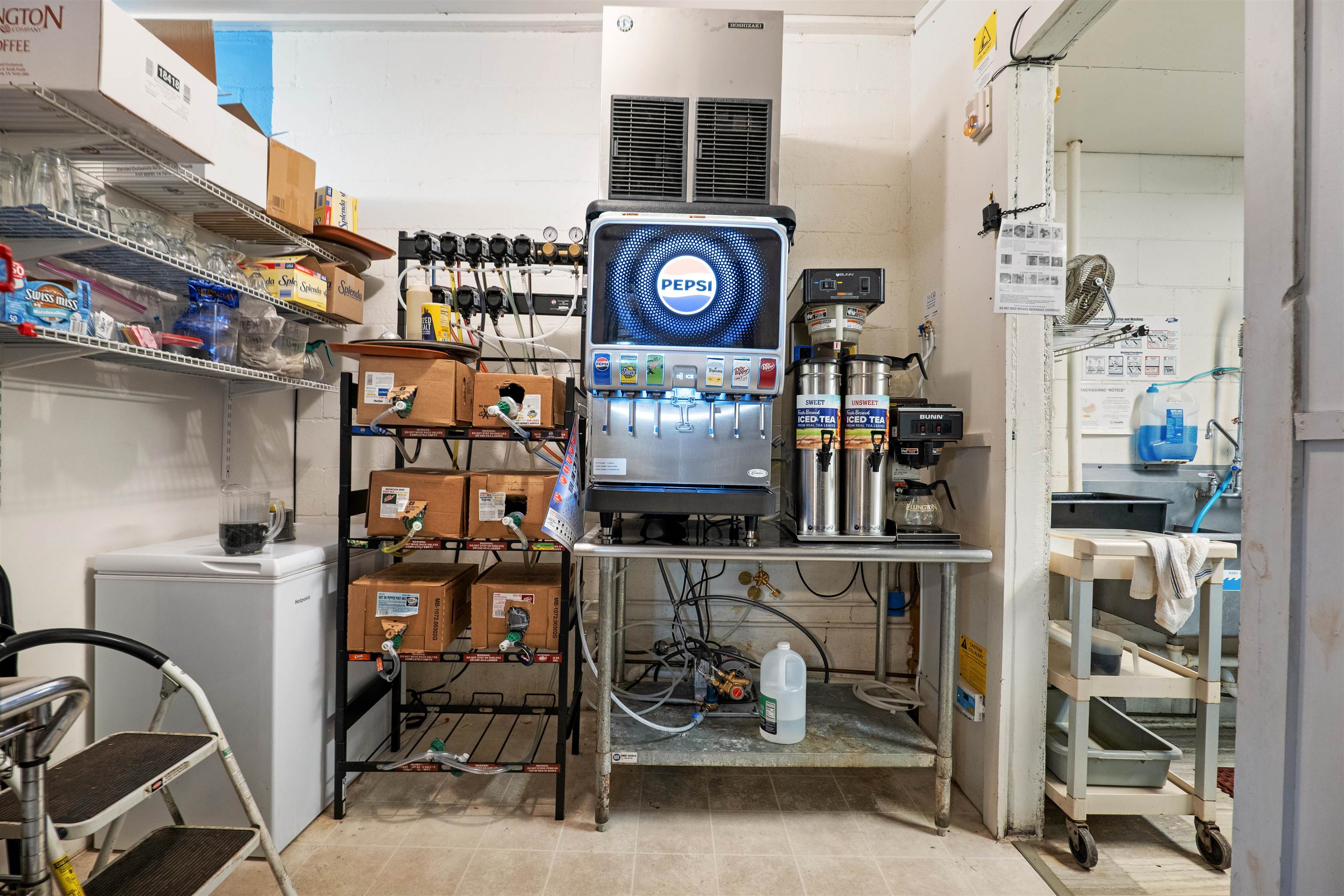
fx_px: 597
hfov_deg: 96.7
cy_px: 448
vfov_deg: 73.7
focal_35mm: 16
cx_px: 672
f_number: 5.6
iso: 1600
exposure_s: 1/8
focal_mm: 16
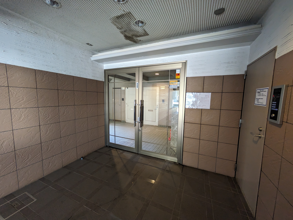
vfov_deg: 85.7
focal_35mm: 14
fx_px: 119
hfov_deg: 102.0
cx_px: 146
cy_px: 110
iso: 219
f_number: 2.2
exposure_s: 1/24
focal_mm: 1.83
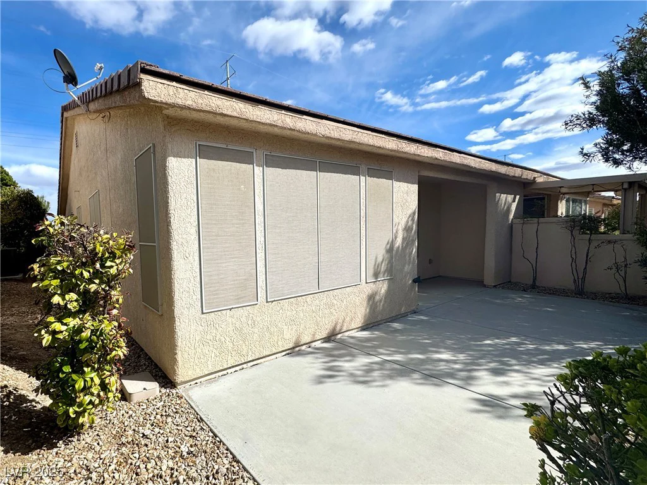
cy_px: 242
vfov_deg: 85.6
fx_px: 262
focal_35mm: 14
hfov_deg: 102.1
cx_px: 324
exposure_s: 1/3546
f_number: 2.2
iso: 50
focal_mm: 2.22
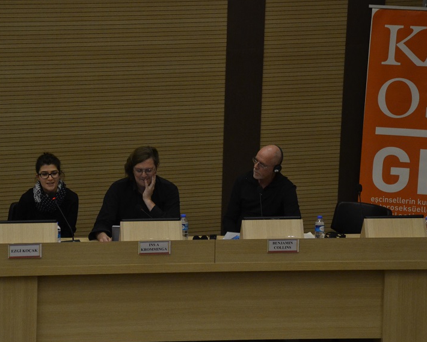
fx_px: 1879
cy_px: 161
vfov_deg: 10.4
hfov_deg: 13.0
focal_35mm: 149
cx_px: 188
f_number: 5.3
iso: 1600
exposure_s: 1/60
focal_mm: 75
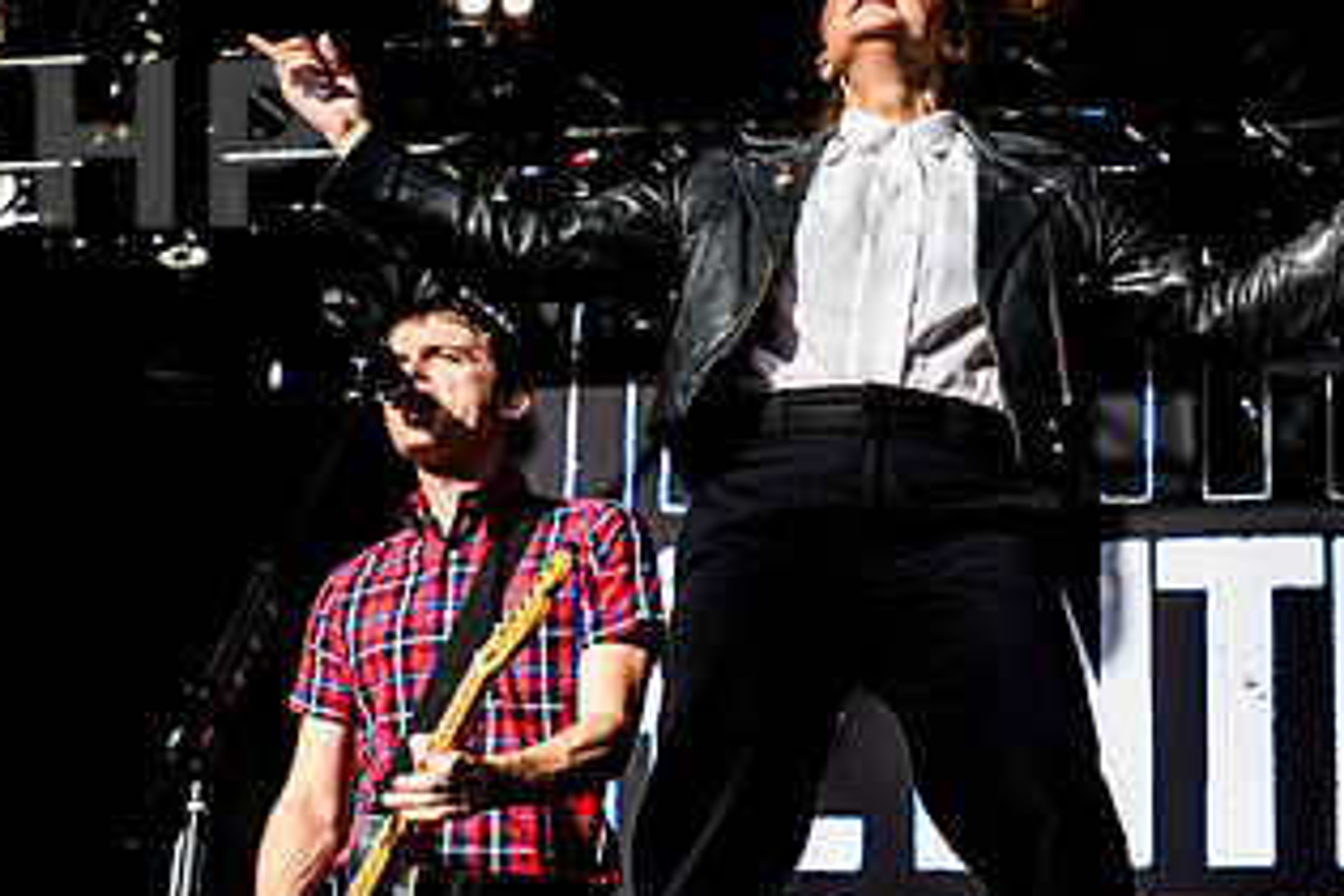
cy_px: 407
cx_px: 993
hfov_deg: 23.2
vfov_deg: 15.7
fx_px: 3248
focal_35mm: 87
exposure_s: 1/2500
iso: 400
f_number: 4.5
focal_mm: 35
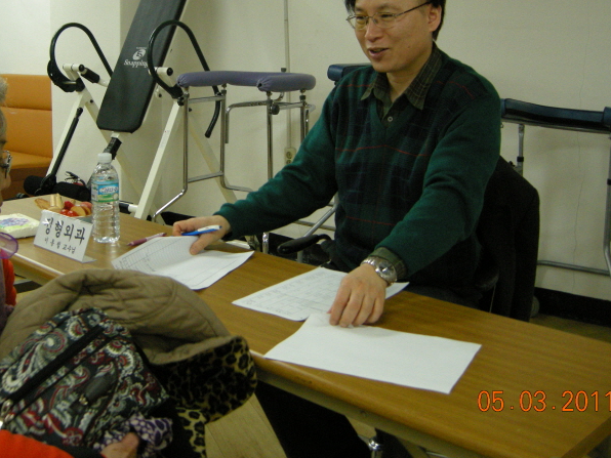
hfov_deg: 40.2
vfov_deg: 30.7
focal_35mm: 47
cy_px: 158
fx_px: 830
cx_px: 243
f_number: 2.7
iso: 322
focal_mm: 7.5
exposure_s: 1/65.2
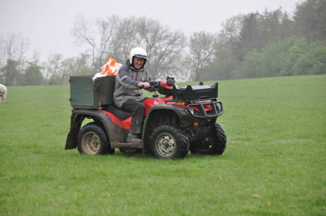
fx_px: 1763
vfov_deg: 7.0
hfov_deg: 10.6
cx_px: 163
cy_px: 108
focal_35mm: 195
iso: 1600
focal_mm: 130
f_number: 5.6
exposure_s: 1/250
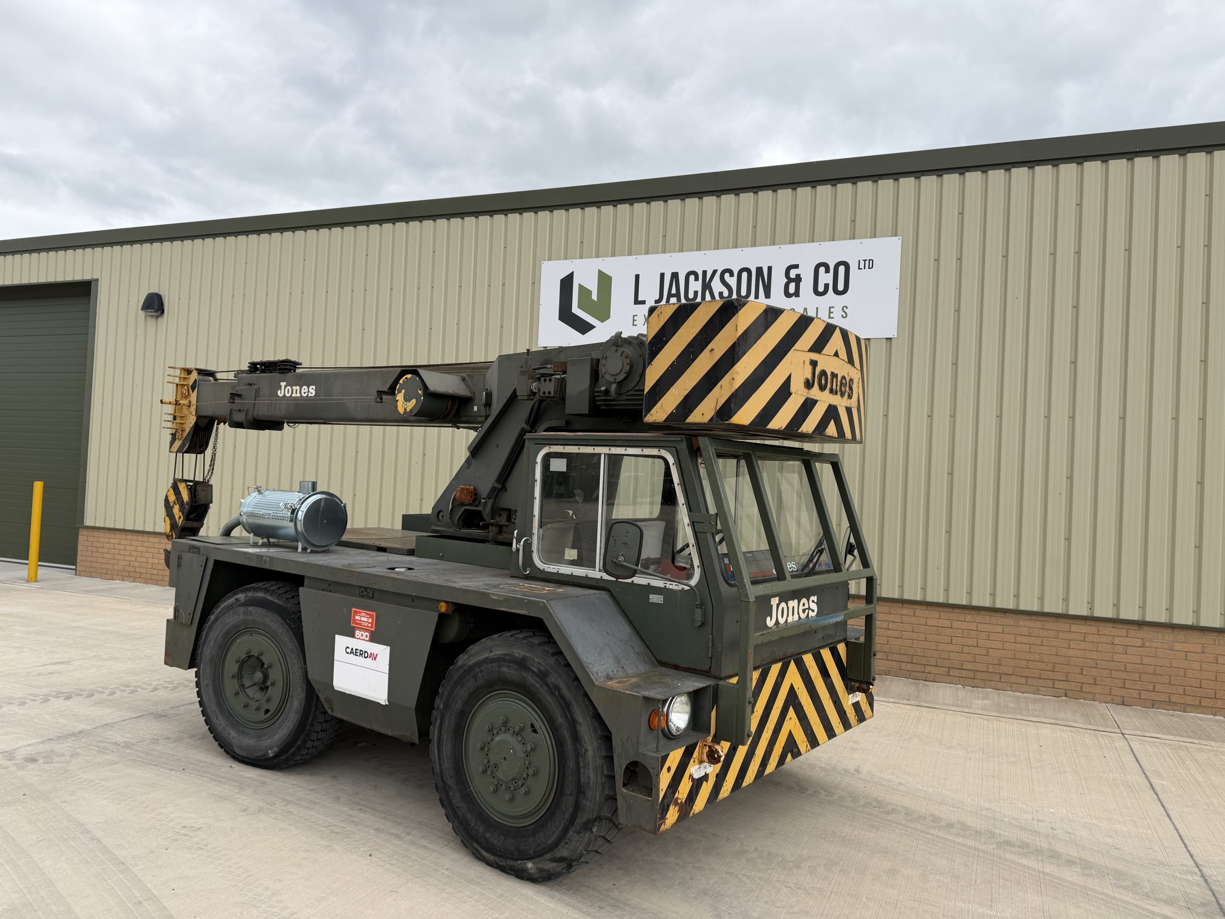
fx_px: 849
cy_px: 460
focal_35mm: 24
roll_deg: -2.5
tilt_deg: +0.4
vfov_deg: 56.8
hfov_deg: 71.6
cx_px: 612
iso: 80
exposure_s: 1/2169
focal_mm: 6.76
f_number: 1.78
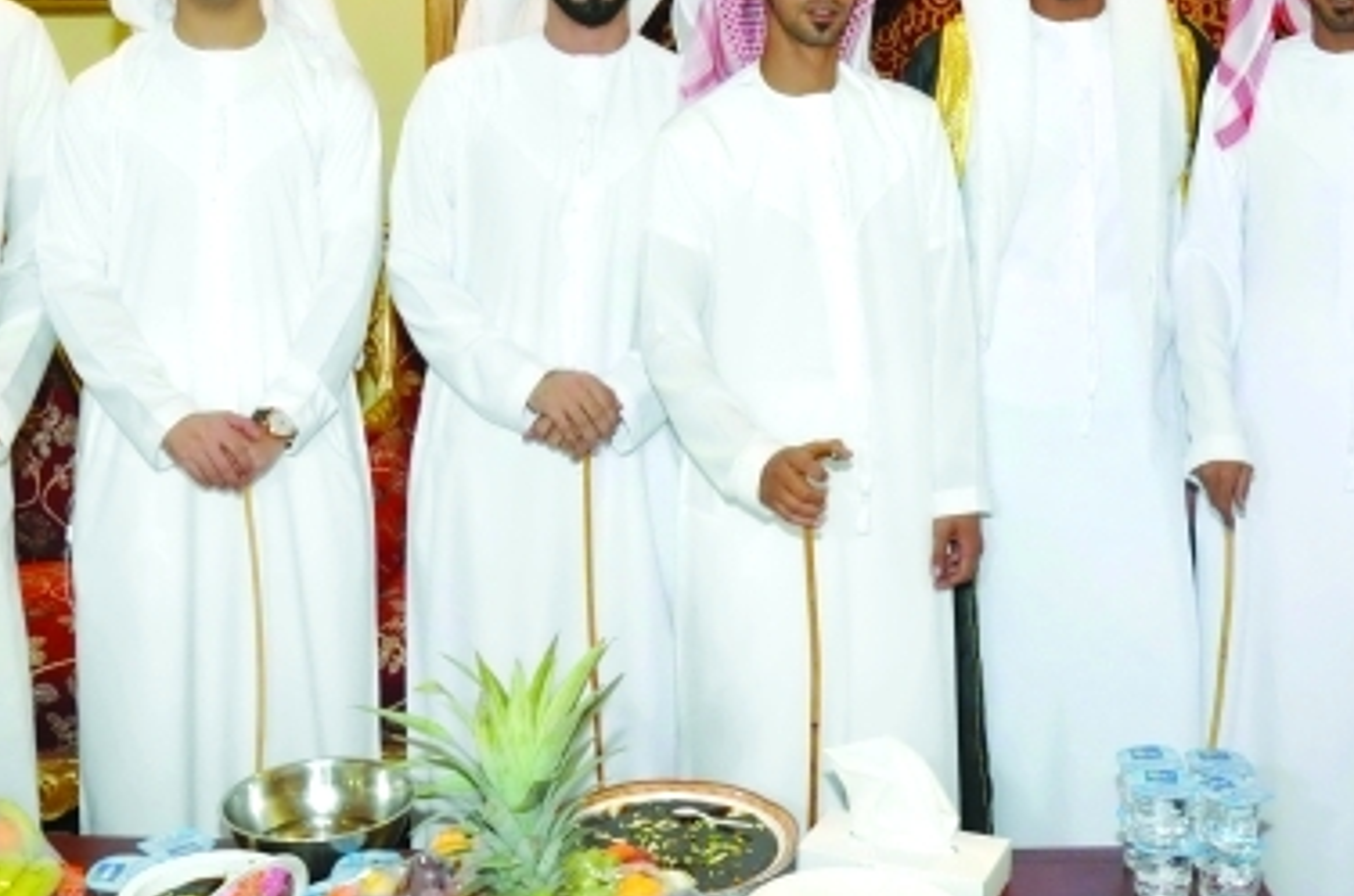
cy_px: 175
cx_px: 727
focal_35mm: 46
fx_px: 1726
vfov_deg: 28.5
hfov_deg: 42.8
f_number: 5
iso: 1250
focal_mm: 18
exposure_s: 1/80
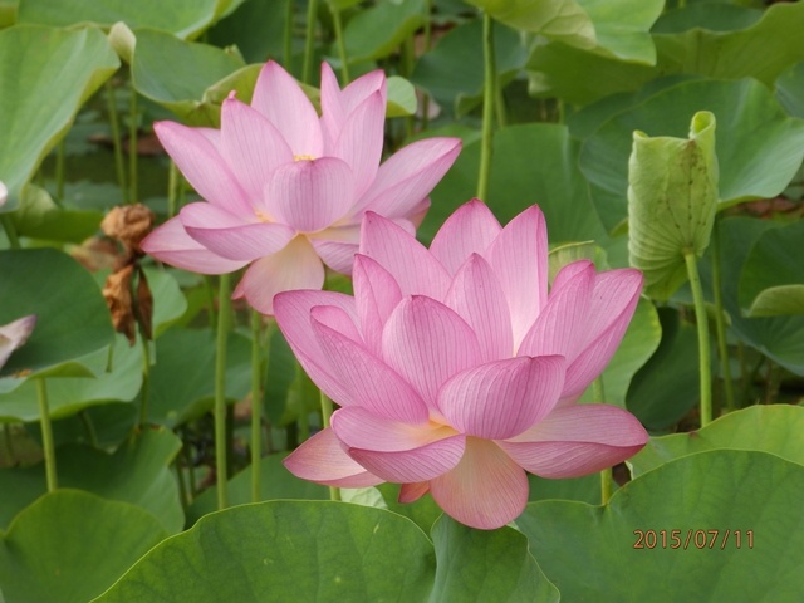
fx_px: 3693
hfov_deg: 12.4
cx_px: 402
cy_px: 302
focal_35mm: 159
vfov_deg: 9.3
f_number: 5.3
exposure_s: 1/200
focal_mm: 28.5
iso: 80
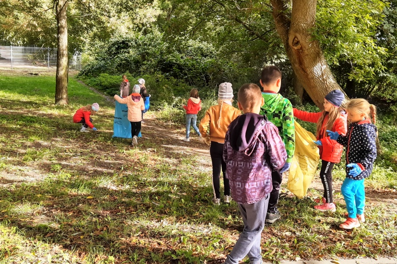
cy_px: 112
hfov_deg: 57.2
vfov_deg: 39.9
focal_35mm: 33
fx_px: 364
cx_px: 211
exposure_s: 1/508
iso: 50
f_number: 1.7
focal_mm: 4.75
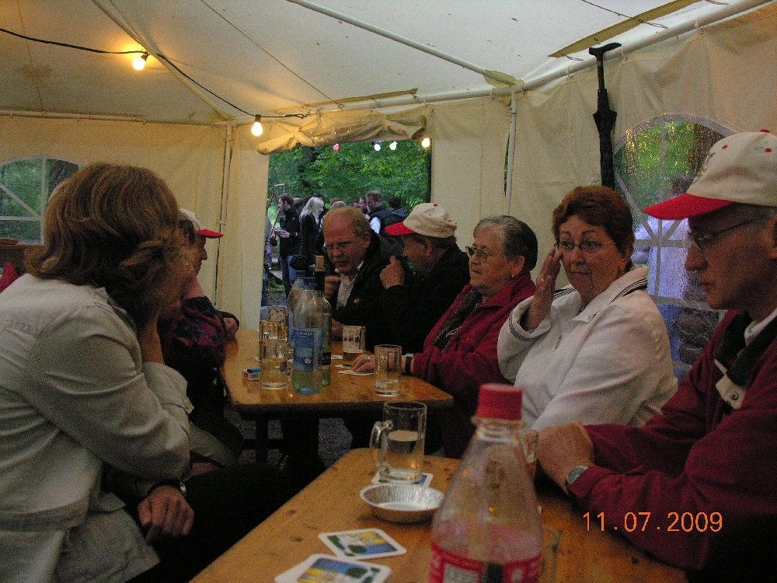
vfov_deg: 40.7
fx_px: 786
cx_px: 388
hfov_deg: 52.6
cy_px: 292
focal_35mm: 35
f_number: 2.8
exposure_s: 1/30
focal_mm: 8.9
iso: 400
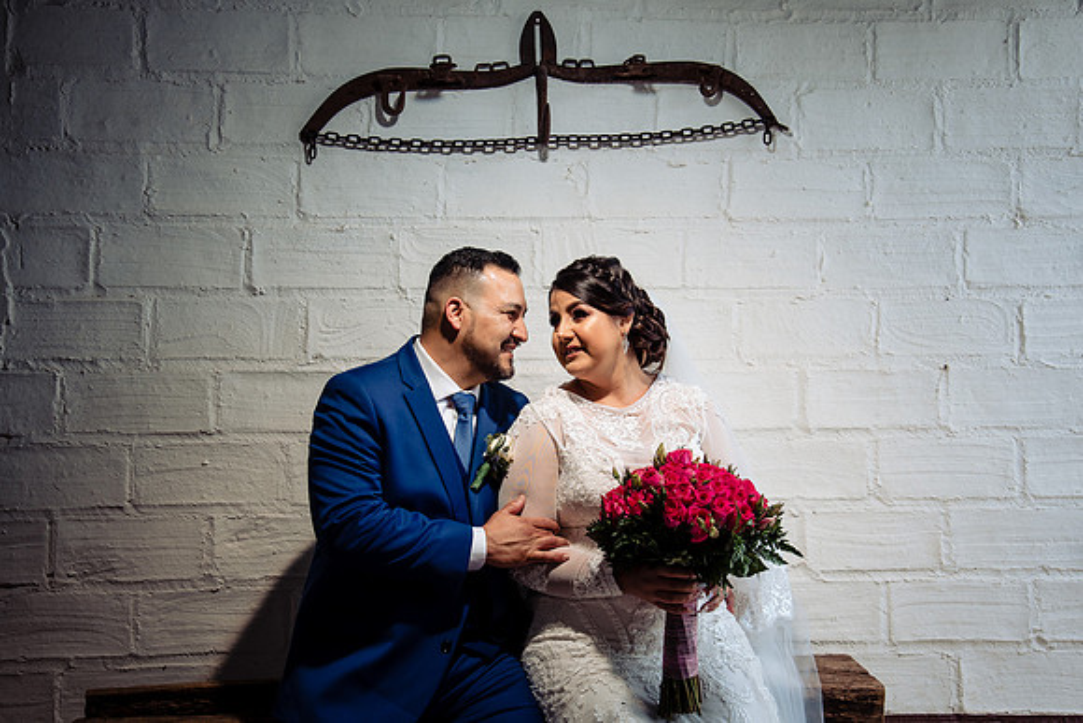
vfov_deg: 29.3
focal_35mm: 46
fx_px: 1384
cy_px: 368
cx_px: 530
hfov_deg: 42.7
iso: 320
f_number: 8
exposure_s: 1/160
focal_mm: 44
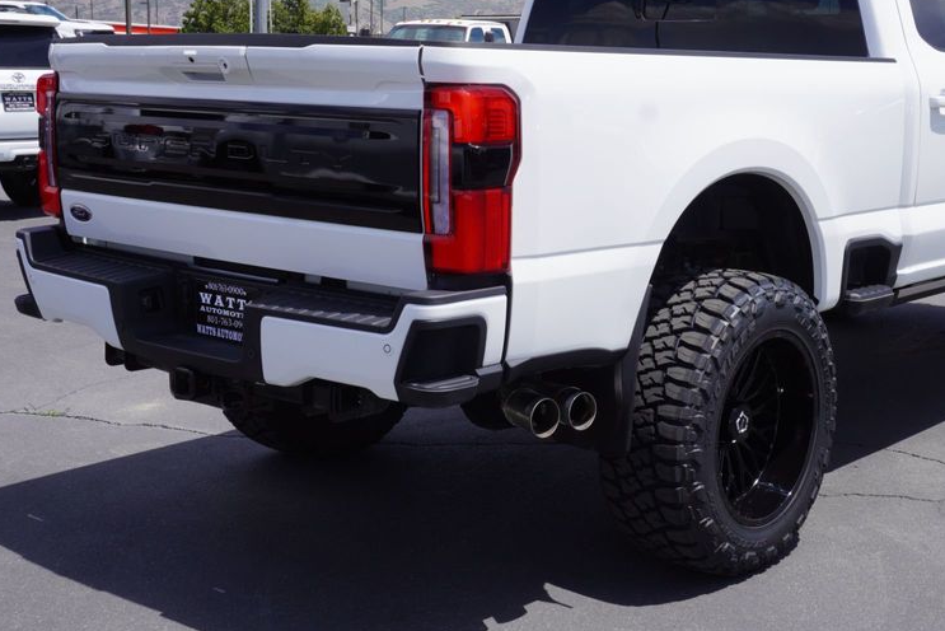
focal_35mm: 52
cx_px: 594
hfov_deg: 38.1
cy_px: 234
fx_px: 1357
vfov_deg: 26.1
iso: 100
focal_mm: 25
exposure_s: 1/160
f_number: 11
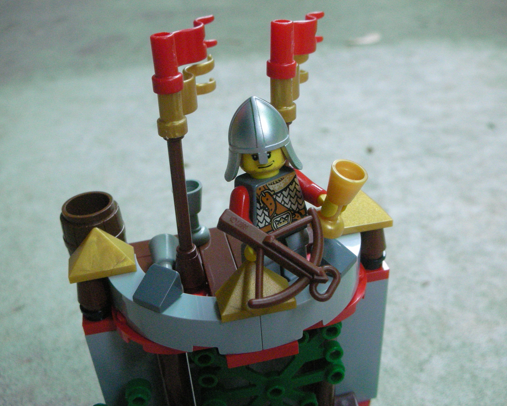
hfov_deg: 49.1
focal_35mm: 37
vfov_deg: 40.1
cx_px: 259
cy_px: 200
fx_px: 555
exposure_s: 1/204
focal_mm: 5.8
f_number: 3
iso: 400
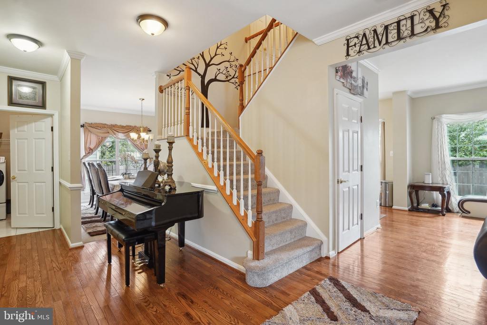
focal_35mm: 17
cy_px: 162
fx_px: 230
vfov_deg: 70.5
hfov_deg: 93.3
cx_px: 244
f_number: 5.6
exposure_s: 1/20
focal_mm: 17
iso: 640
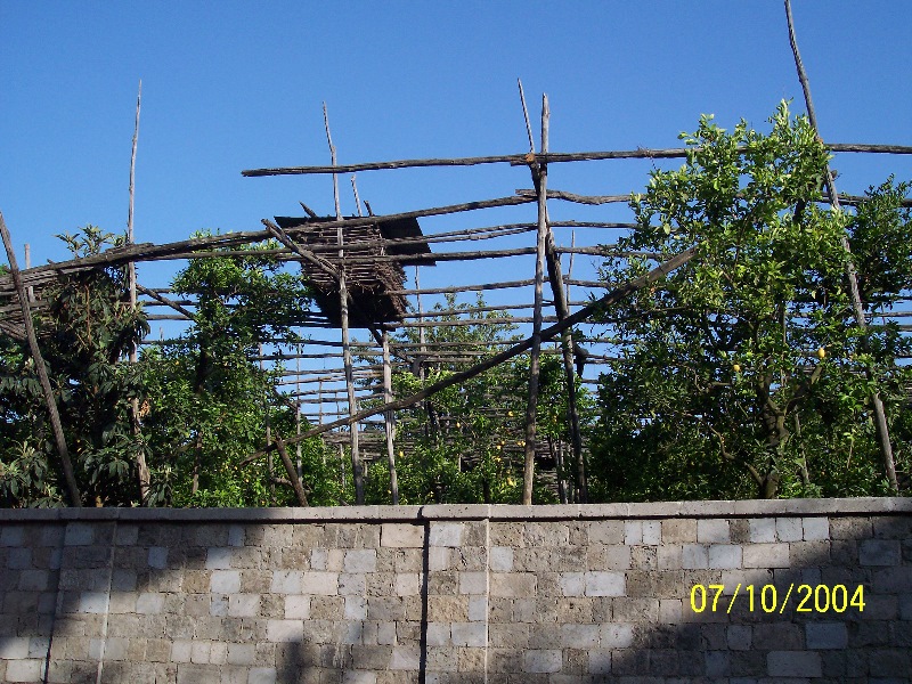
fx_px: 1001
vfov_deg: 37.7
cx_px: 456
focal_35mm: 38
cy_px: 342
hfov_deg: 49.0
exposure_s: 1/500
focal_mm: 8
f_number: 4.8
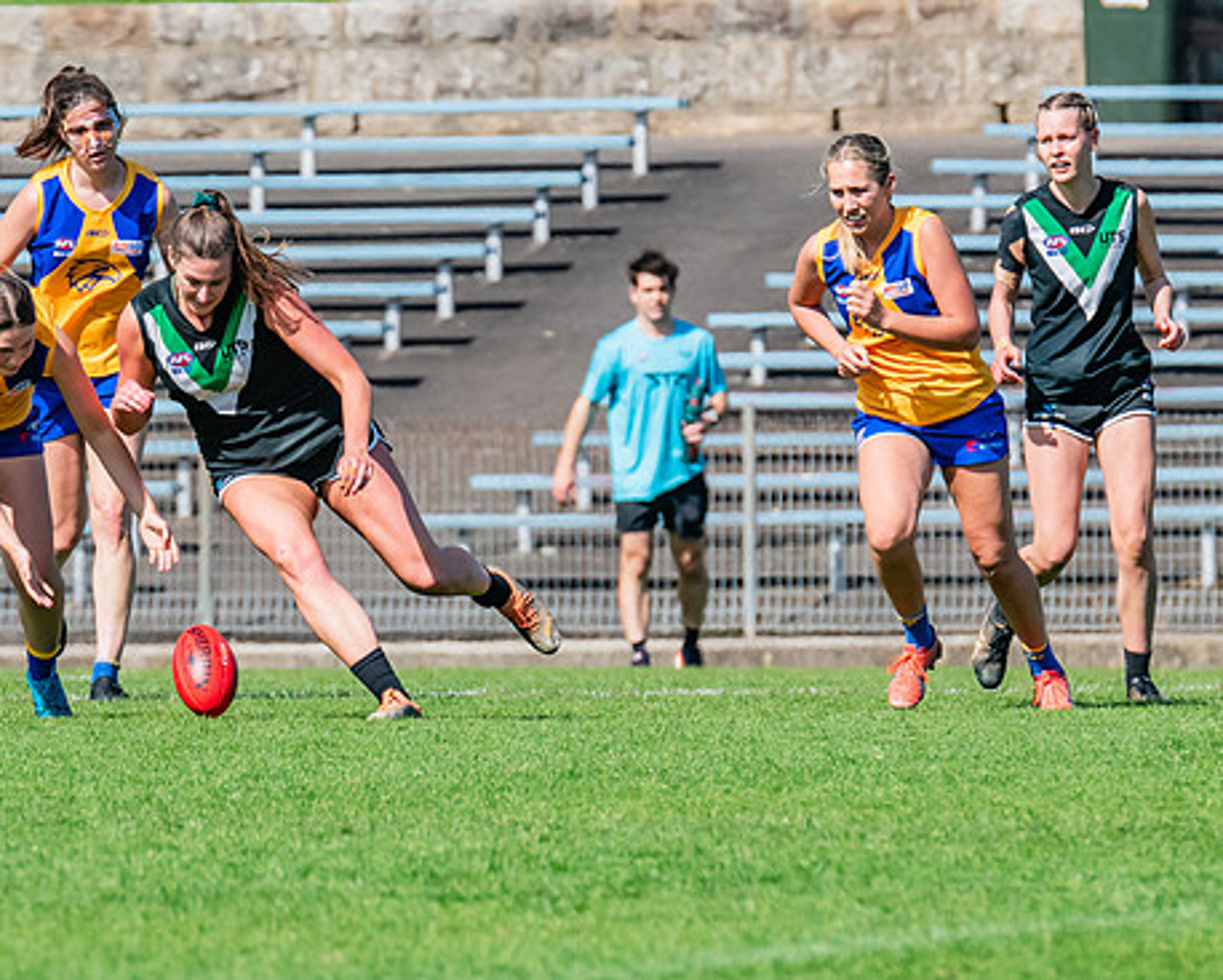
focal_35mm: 821
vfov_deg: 1.9
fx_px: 29736
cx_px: 248
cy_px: 448
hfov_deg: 2.4
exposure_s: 1/1600
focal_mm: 420
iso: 800
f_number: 9
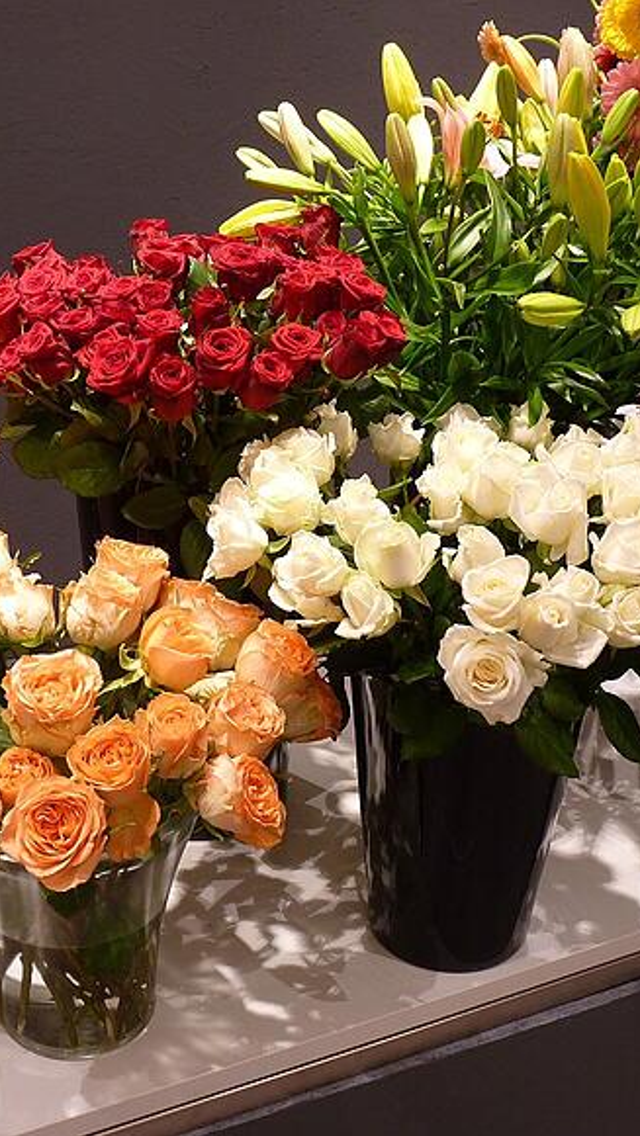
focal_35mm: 51
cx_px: 243
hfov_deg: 23.5
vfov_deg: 40.6
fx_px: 1538
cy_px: 551
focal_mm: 6
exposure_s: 1/30
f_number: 3
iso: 160
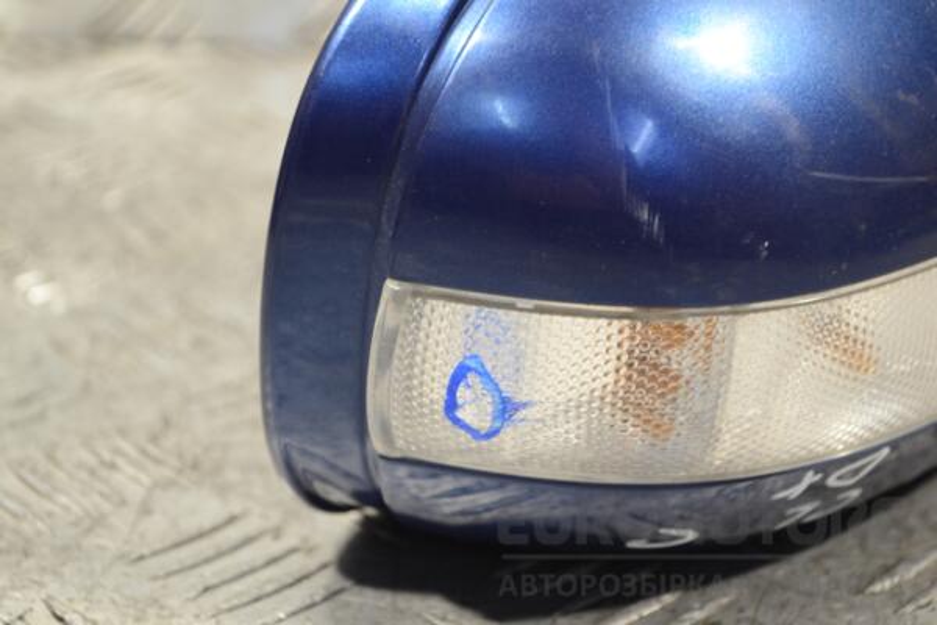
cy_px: 312
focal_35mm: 82
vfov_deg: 16.6
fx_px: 2147
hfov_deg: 24.6
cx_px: 468
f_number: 5.6
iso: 500
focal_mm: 55
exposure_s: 1/30
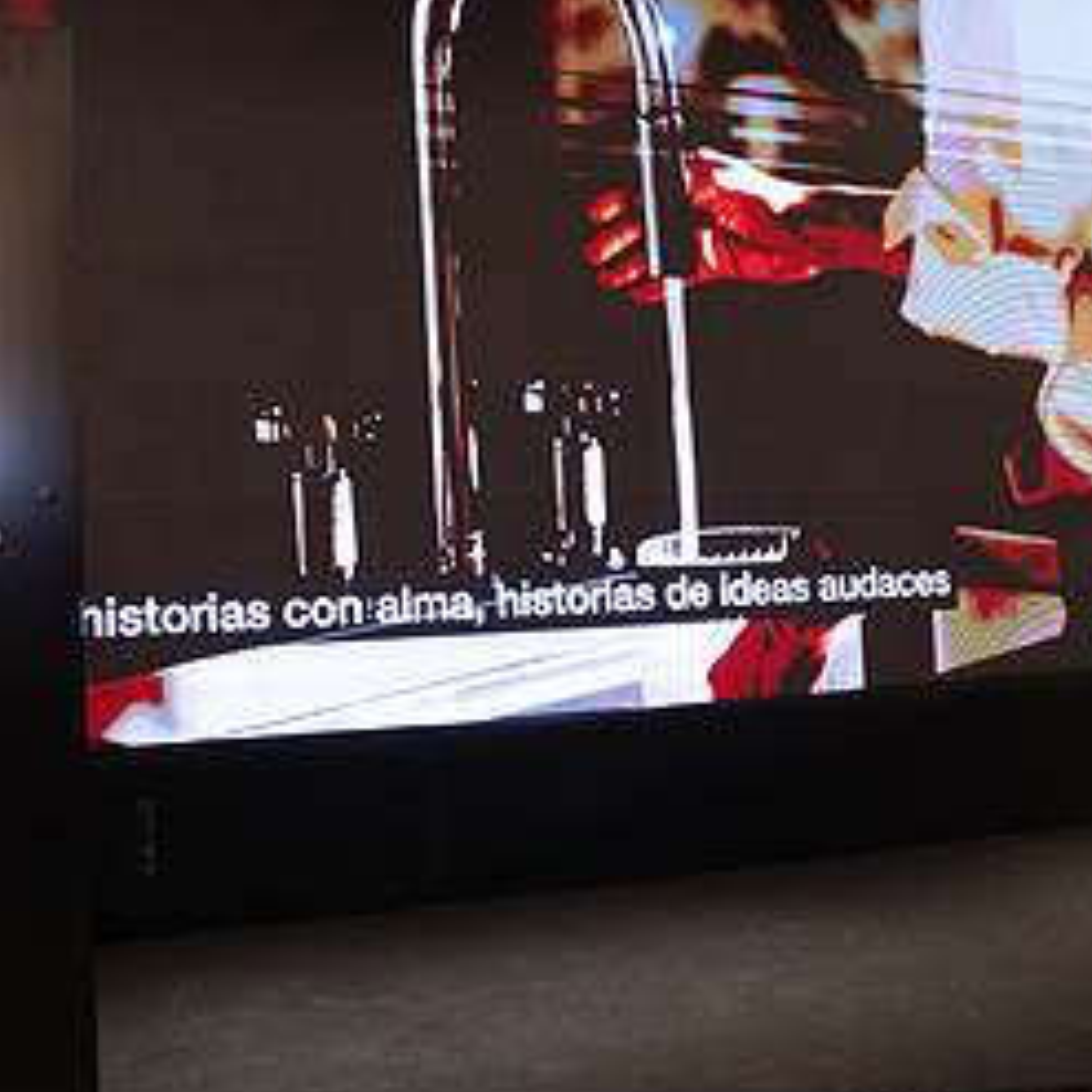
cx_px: 464
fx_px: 1428
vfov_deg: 41.8
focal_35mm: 40
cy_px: 493
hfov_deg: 41.8
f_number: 4.5
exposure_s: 1/200
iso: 1600
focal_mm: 20
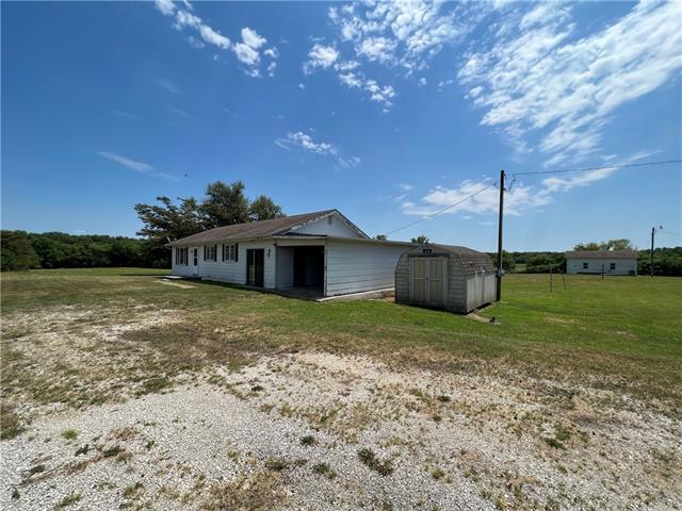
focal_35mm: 13
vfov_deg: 89.9
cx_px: 341
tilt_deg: -0.1
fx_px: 256
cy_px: 256
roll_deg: -0.5
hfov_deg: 106.2
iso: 32
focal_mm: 1.57
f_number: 1.8
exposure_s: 1/2096
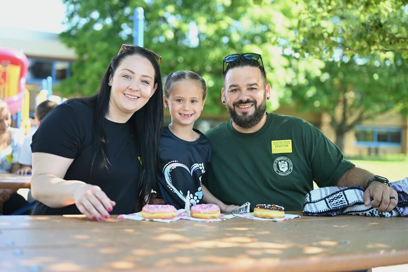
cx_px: 204
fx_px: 567
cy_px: 136
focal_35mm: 50
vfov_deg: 27.0
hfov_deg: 39.6
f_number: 2.2
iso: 400
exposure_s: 1/640
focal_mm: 50
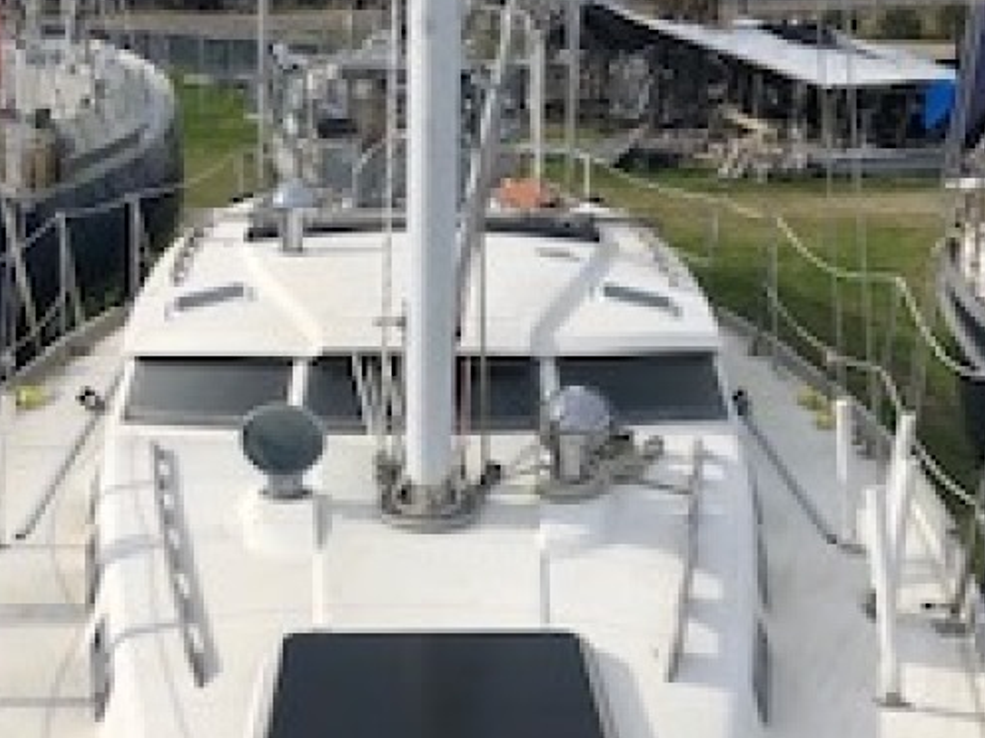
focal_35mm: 45
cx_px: 421
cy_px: 564
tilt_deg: -26.0
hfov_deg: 42.0
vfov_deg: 31.5
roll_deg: +0.2
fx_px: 1280
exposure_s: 1/3690
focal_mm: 3.99
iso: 20
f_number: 1.8
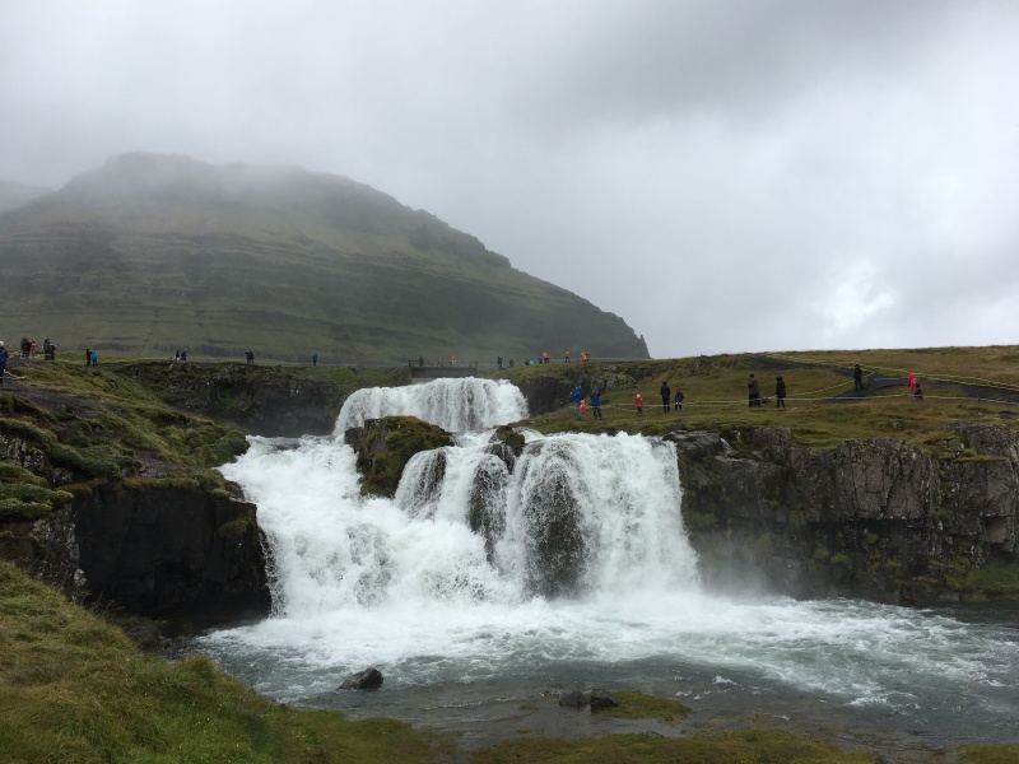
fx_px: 854
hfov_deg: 61.7
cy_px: 382
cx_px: 510
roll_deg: +1.4
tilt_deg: +7.7
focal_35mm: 29
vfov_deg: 48.2
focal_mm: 4.15
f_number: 2.2
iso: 25
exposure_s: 1/686
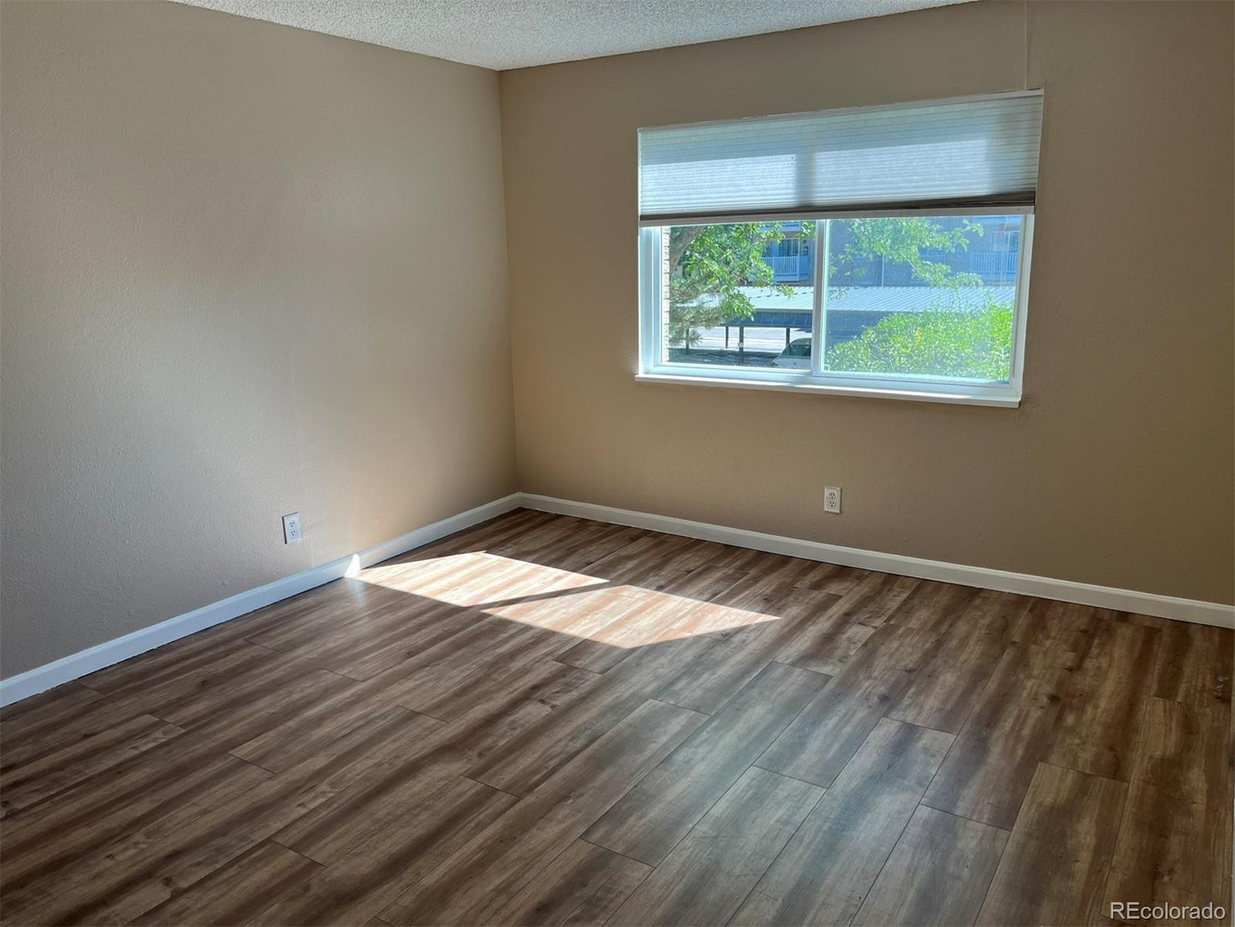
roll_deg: +1.2
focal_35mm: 26
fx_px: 928
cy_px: 464
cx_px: 618
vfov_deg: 53.1
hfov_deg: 67.3
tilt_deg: -11.9
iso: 32
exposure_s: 1/133
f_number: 1.6
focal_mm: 5.1
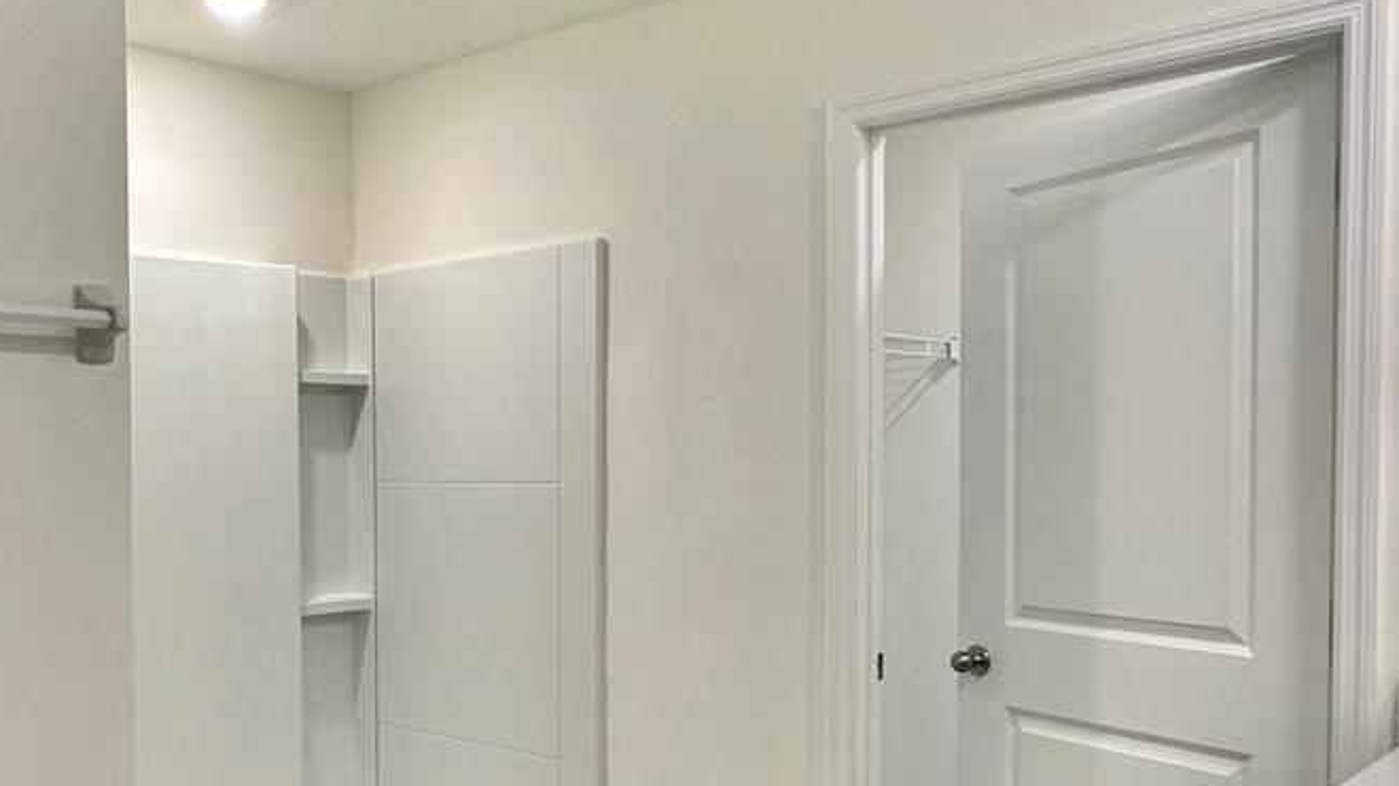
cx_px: 360
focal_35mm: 37
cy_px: 515
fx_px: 1372
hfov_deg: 51.8
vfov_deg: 31.8
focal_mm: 2.22
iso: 160
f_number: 2.2
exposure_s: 1/120
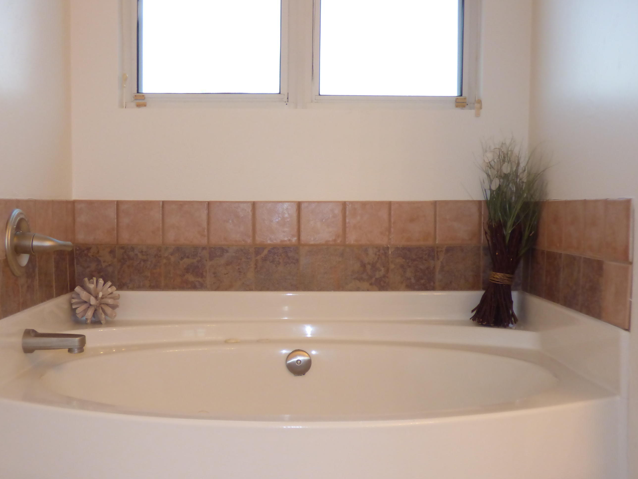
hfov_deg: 44.7
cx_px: 280
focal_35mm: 42
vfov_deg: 34.3
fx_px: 774
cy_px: 258
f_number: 3.5
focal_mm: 6.47
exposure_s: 1/60
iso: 400
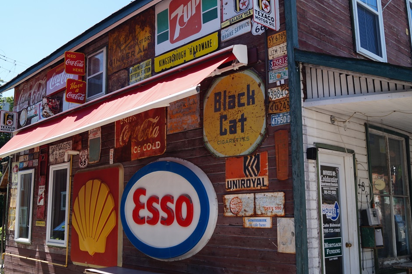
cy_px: 136
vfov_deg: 36.8
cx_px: 196
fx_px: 412
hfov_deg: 53.1
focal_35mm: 36
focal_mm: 22
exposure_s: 1/125
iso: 100
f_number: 8
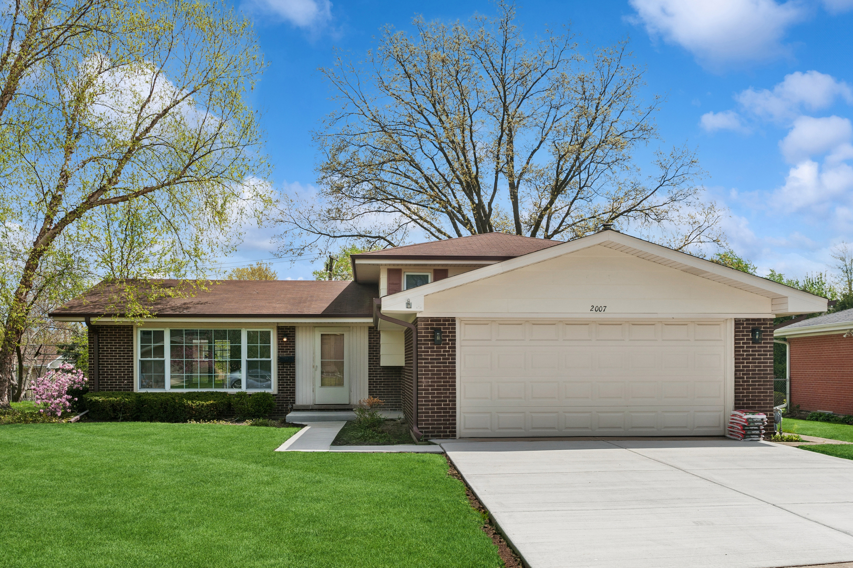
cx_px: 426
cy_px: 284
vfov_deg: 37.8
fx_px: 829
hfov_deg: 54.5
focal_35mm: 35
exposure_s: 1/1000
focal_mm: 35
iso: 400
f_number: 8
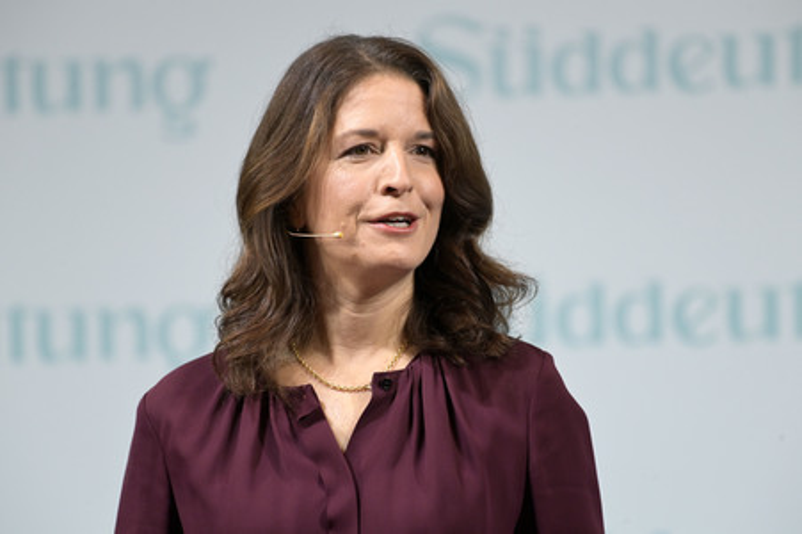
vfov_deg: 2.7
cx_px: 401
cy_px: 267
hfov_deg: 4.1
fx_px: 11130
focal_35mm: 500
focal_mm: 500
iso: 4000
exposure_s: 1/500
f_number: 5.6
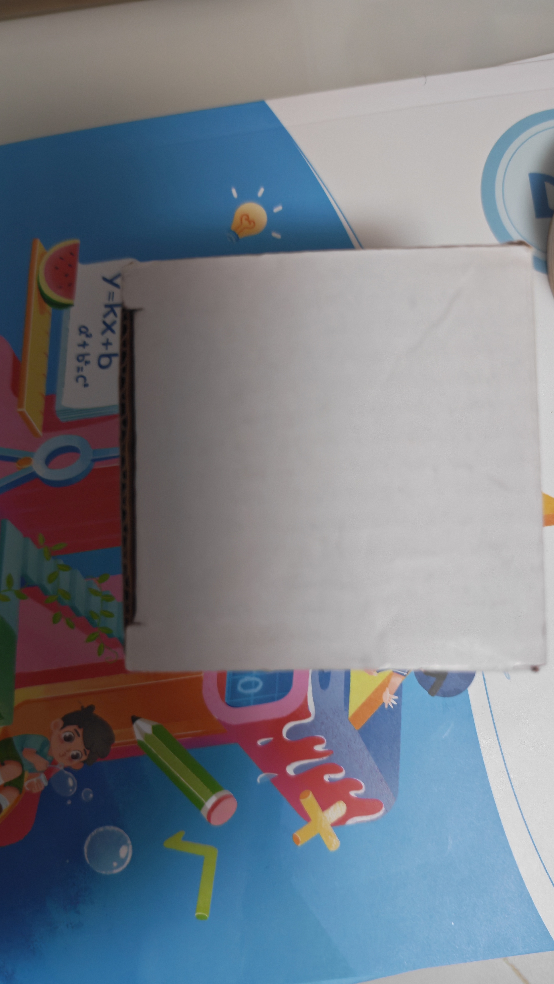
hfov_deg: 42.8
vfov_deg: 69.8
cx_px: 305
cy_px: 506
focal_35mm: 27
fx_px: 705
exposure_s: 1/33
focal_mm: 6.12
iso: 2500
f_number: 1.9
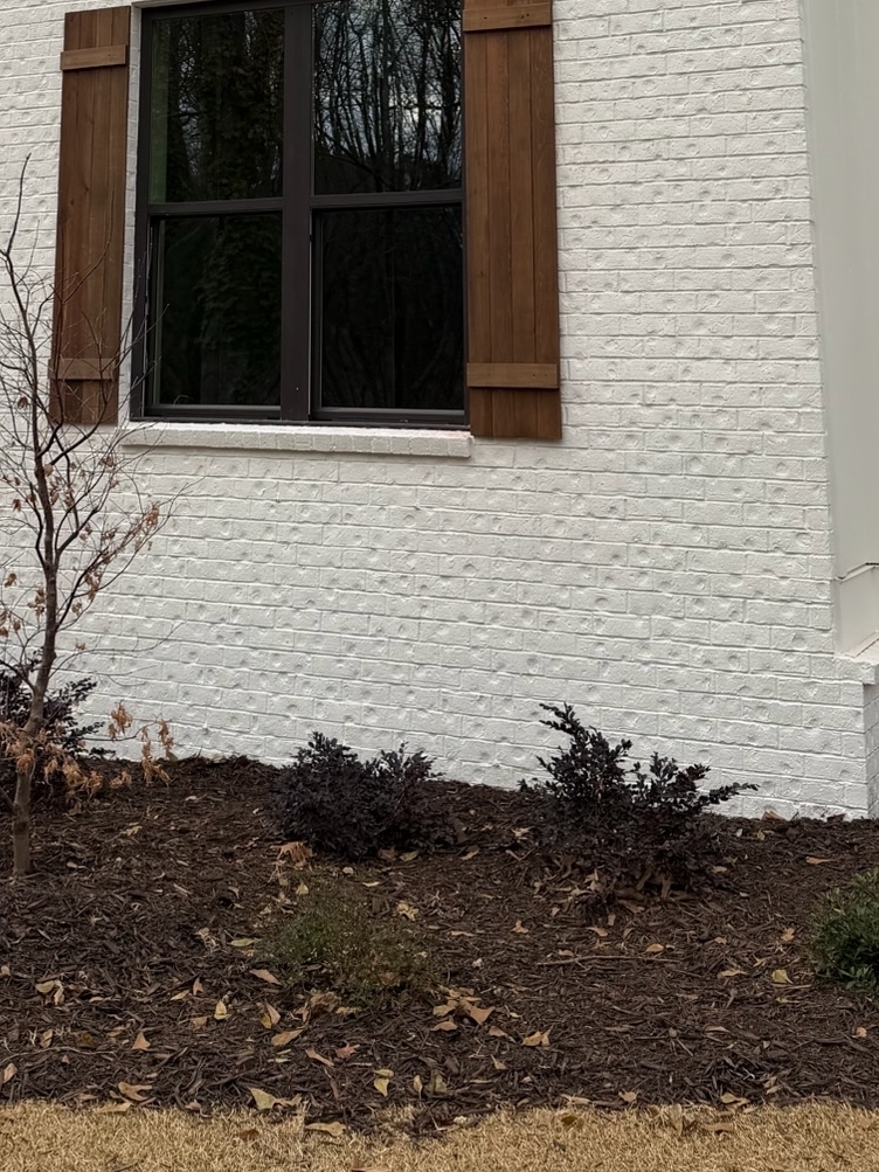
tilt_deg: +10.8
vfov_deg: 35.8
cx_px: 272
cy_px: 46
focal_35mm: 49
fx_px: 1659
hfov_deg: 29.4
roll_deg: -0.3
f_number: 1.78
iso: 80
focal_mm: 6.76
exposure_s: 1/1901
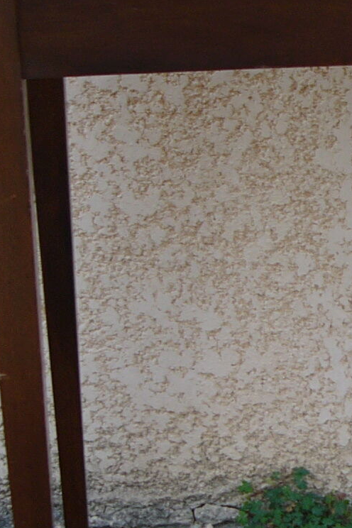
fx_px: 2361
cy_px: 293
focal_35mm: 161
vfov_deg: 12.8
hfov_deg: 8.4
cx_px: 468
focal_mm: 8.3
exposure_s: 1/80
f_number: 2.8
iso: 50
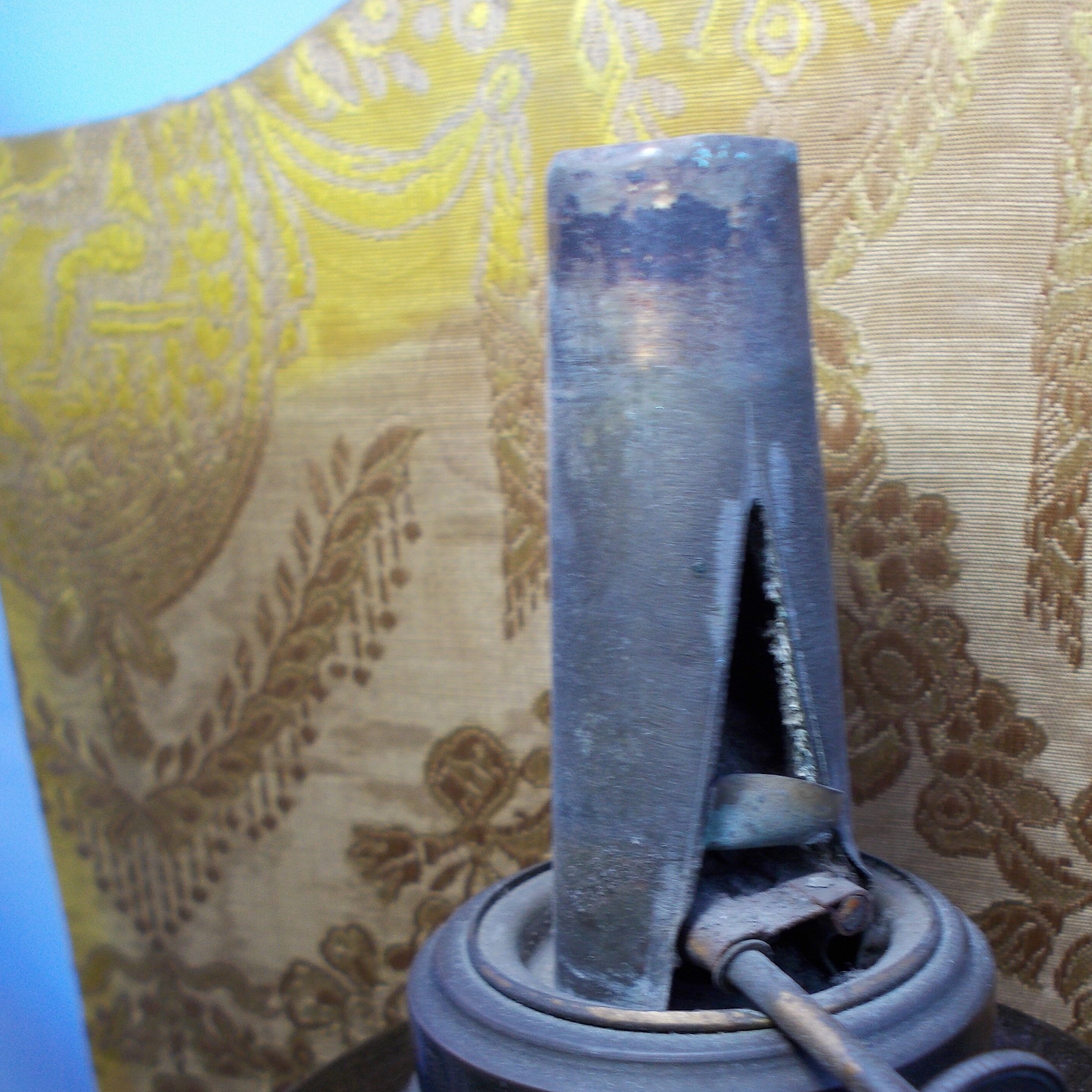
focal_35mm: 43
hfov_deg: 39.1
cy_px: 804
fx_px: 1535
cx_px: 637
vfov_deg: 38.3
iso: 100
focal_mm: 5.3
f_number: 3.4
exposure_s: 1/25
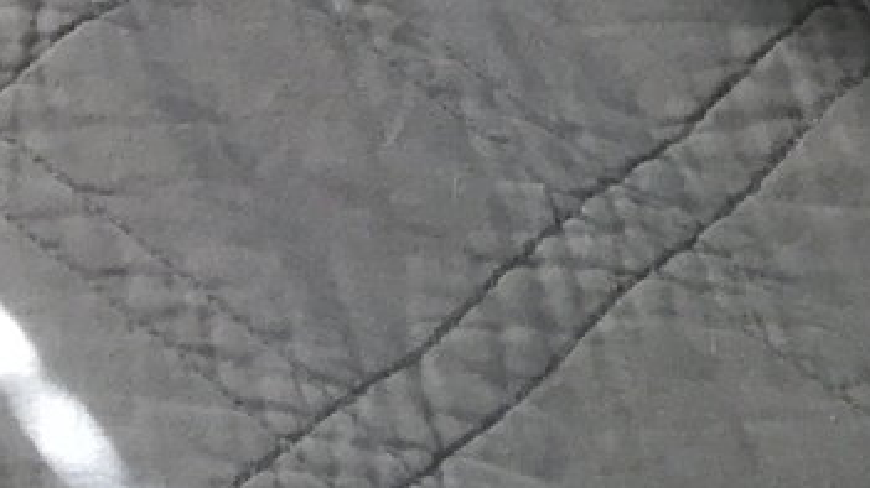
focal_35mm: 144
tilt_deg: -42.9
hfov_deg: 13.0
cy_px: -912
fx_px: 3320
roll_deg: +23.7
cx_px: -843
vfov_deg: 7.5
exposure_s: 1/30
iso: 80
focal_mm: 4.15
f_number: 2.2
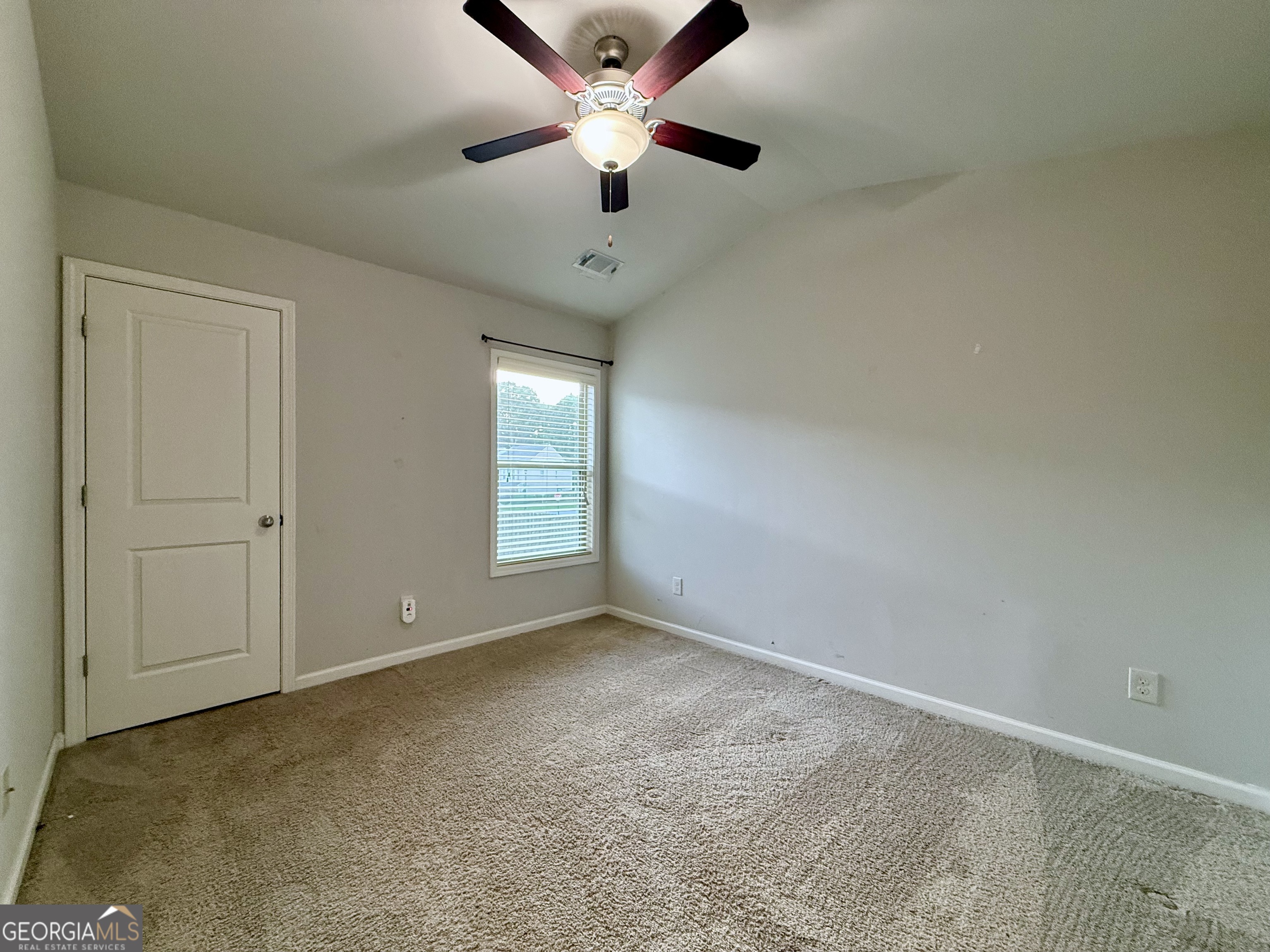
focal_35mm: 14
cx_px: 635
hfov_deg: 102.1
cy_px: 476
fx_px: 514
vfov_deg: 85.7
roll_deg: -0.7
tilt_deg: +0.5
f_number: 2.2
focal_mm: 2.22
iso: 400
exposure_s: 1/60
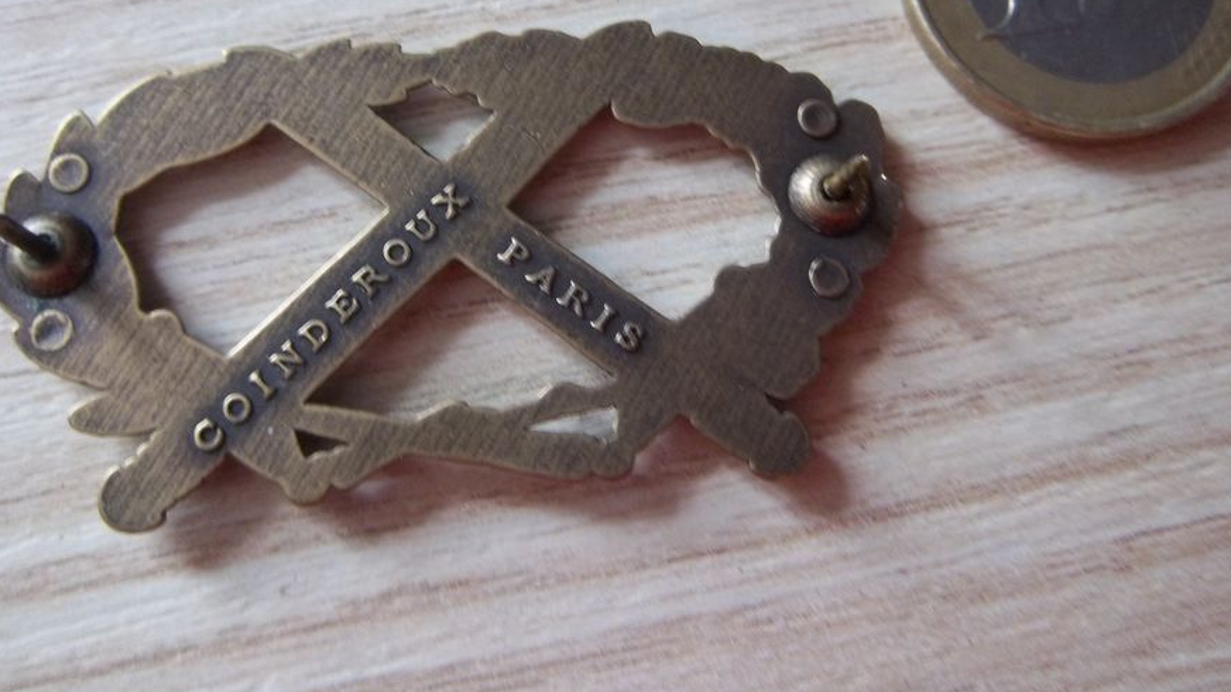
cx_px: 589
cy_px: 172
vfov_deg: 33.0
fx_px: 1142
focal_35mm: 35
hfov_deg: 56.6
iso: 160
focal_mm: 5.05
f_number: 3.5
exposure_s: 1/8
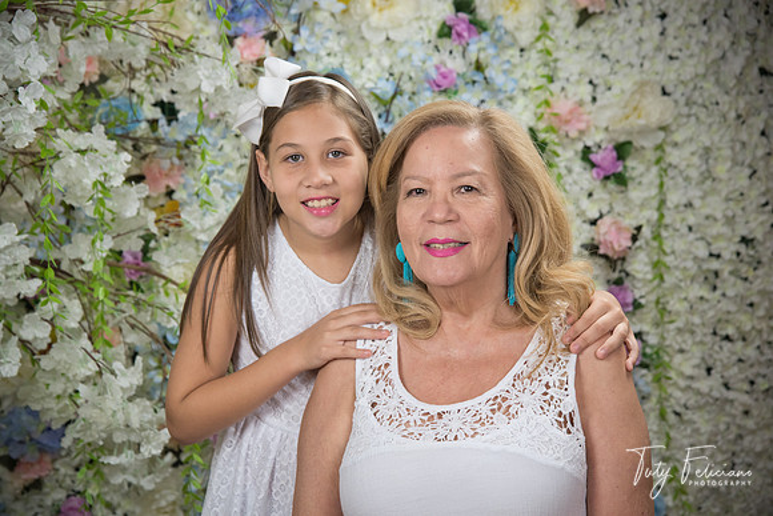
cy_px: 258
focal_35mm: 86
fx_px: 1847
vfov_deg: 15.9
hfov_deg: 23.6
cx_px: 386
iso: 1250
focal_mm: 86
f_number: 5
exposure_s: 1/125
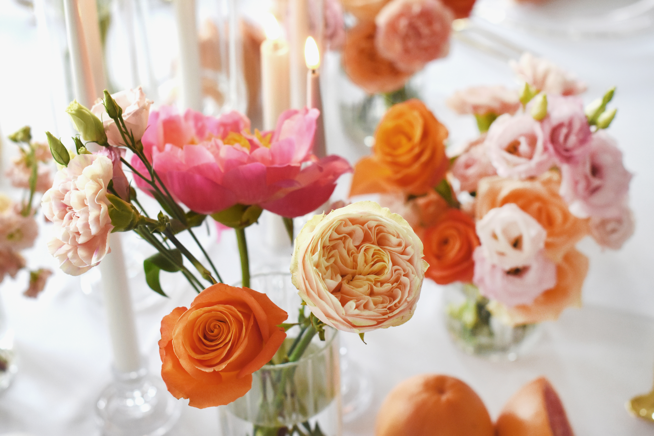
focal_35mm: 75
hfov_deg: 27.0
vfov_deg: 18.2
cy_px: 218
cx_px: 327
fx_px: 1362
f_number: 3.2
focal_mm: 50
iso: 1000
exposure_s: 1/100
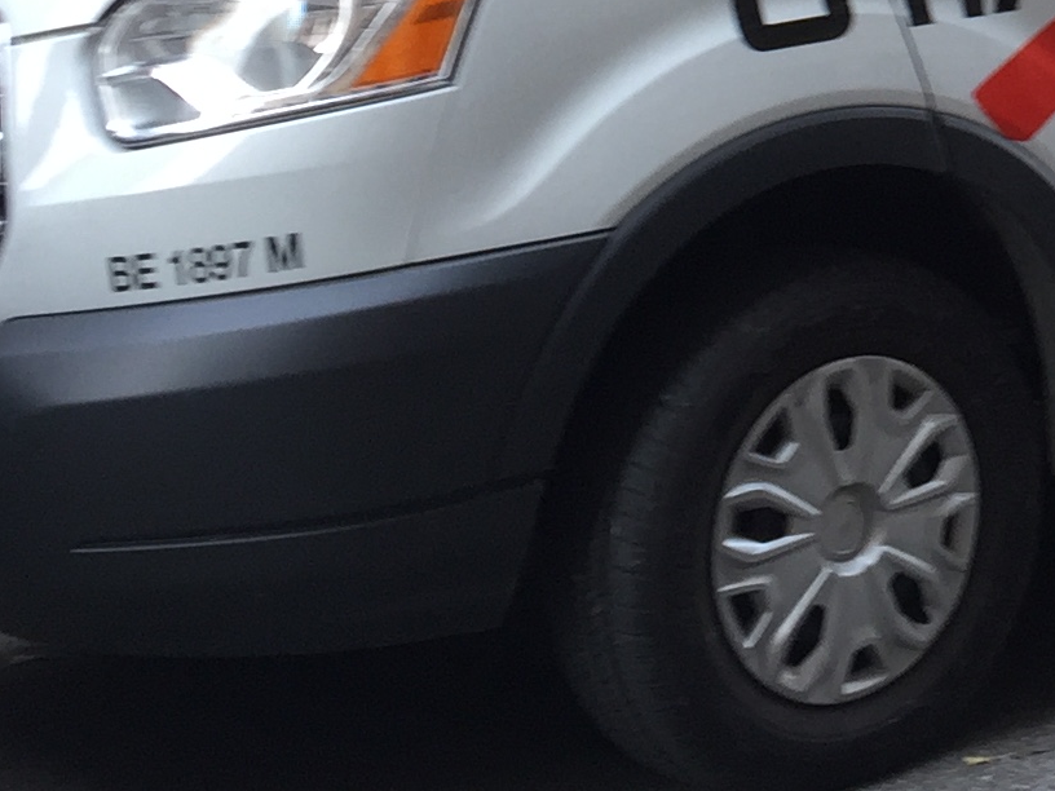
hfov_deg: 16.1
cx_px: 1342
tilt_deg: +5.5
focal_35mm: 116
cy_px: -667
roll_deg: +1.4
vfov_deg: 11.7
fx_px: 3535
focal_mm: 4.15
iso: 32
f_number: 2.2
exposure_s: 1/60
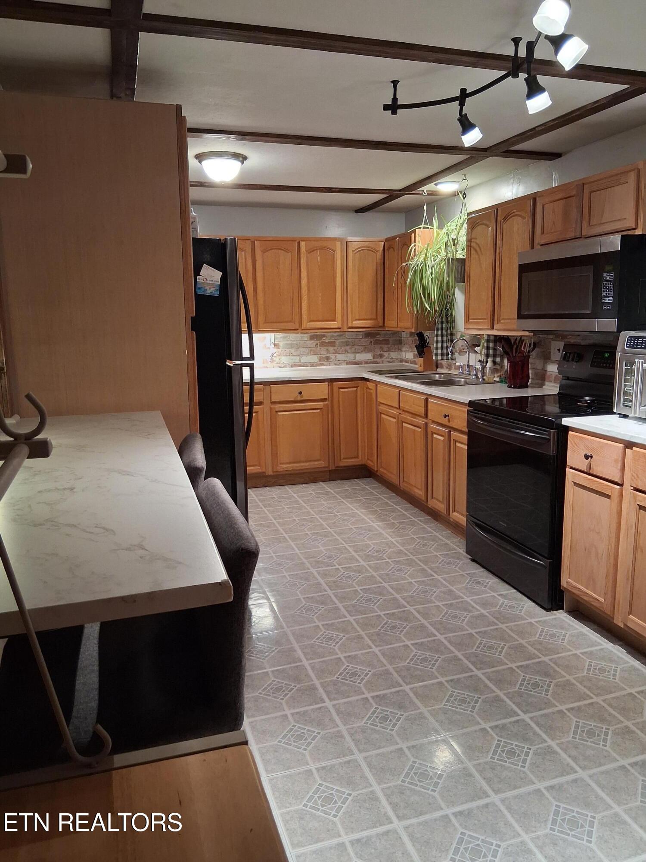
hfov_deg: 53.1
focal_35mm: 26
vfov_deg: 67.3
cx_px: 323
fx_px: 647
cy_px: 431
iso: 400
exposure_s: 1/60
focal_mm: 3.98
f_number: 1.8
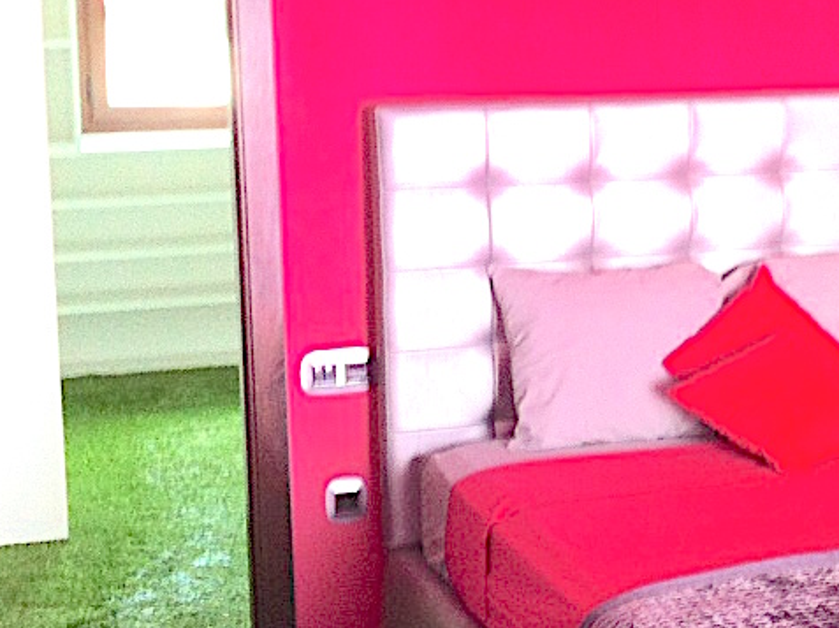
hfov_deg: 19.7
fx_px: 2301
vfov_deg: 15.5
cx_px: 945
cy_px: 216
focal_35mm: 95
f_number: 2.8
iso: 125
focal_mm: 3.85
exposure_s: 1/15
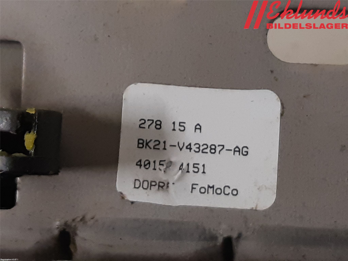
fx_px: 261
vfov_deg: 53.1
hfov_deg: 67.3
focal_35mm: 26
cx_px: 174
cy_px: 130
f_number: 1.7
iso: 200
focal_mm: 3.93
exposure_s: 1/50
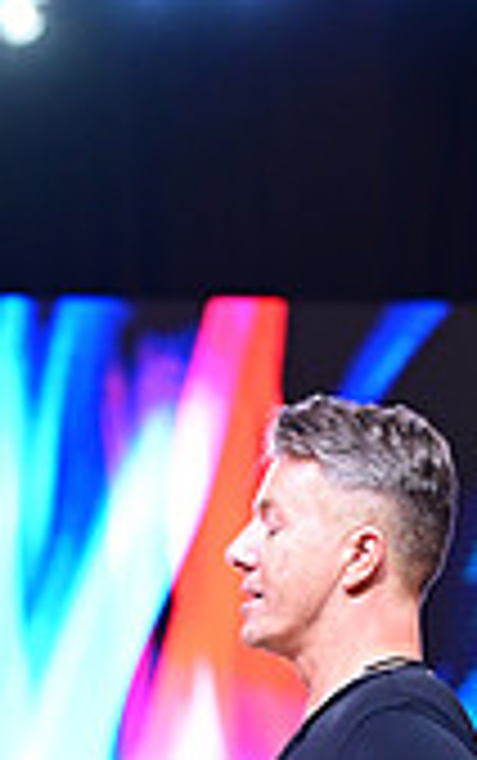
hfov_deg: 5.4
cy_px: 1264
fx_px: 5062
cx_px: 18
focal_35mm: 244
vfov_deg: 8.3
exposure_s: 1/400
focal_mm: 70
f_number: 2.8
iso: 2000
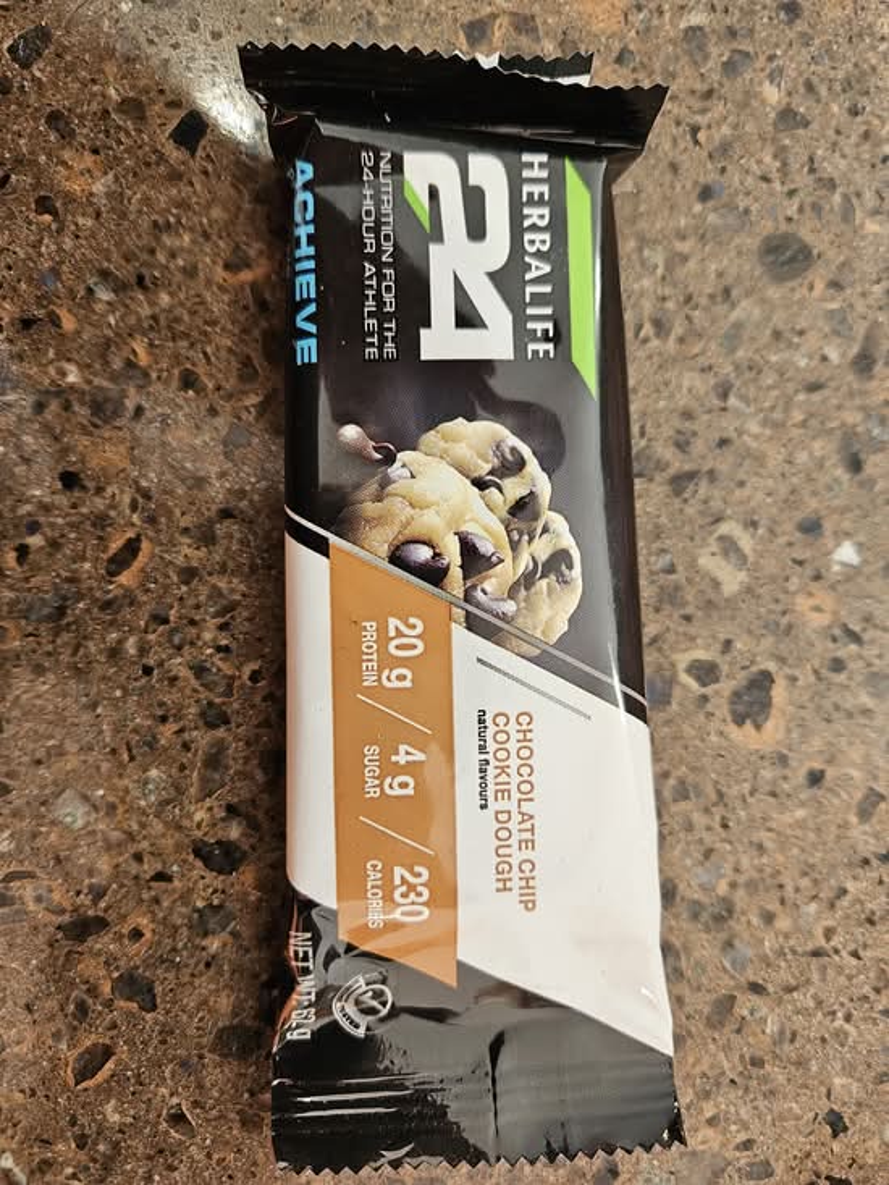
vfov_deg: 73.9
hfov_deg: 58.9
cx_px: 444
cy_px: 592
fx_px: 787
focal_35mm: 23
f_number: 1.8
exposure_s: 1/100
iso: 125
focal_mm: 5.4
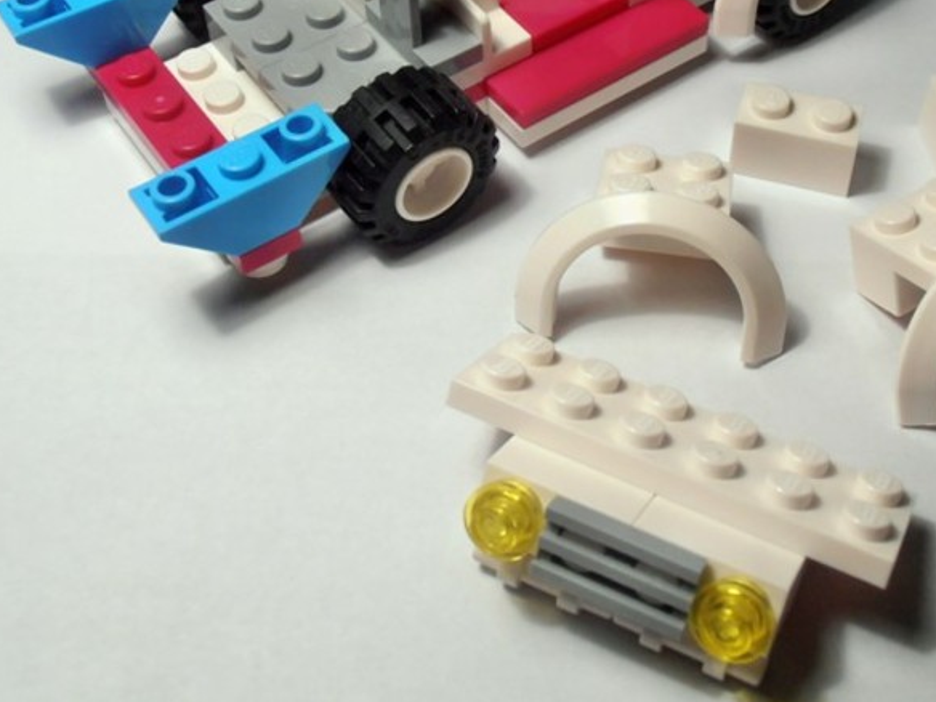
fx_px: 1541
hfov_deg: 33.6
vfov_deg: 25.3
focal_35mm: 57
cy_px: 169
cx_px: 596
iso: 80
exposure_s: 1/80
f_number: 3.9
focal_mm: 6.61
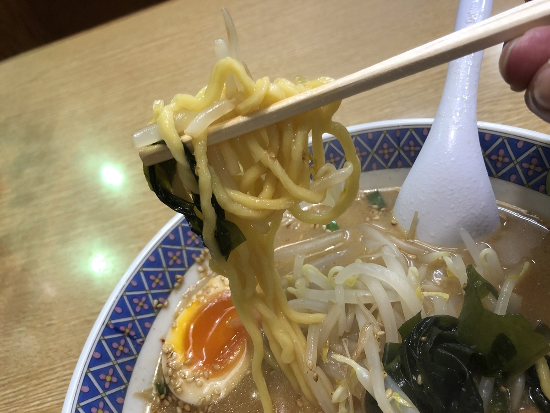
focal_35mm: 28
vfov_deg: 49.7
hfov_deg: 63.4
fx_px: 445
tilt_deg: -49.5
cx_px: 275
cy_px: 206
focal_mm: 3.99
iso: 32
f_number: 1.8
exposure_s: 1/25
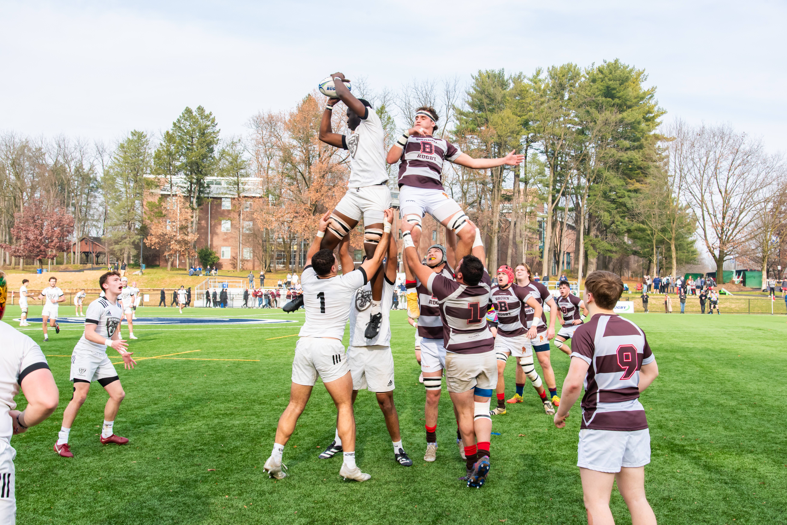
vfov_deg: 35.1
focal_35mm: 38
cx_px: 394
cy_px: 262
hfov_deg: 50.7
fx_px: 831
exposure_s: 1/400
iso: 800
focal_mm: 38
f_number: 10
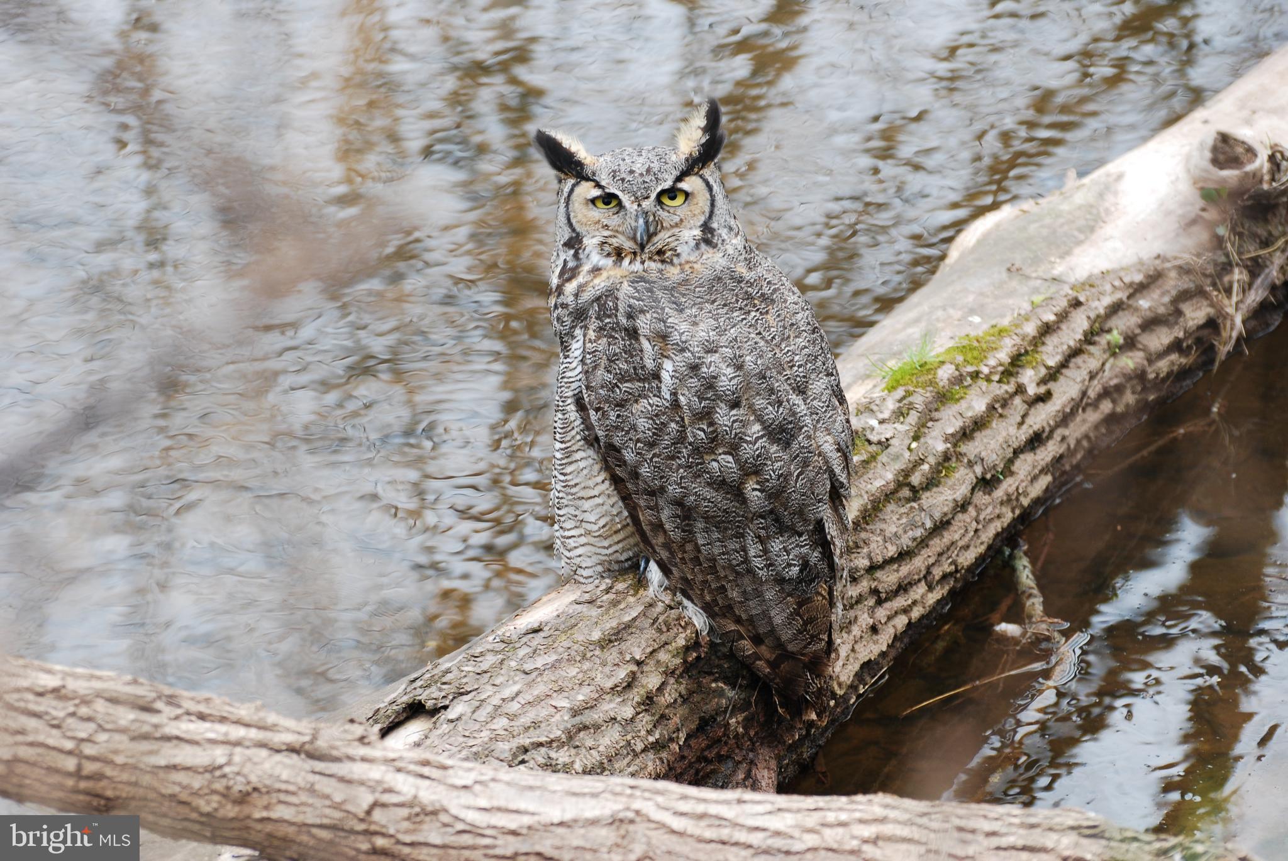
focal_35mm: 183
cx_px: 644
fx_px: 6554
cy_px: 430
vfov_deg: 7.5
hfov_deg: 11.2
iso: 200
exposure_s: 1/250
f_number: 4.8
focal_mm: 122
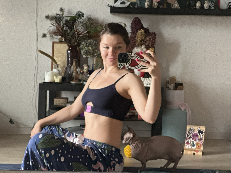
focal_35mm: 77
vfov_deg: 19.1
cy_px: 86
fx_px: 514
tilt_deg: -3.0
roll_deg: -2.2
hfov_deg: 25.3
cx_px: 116
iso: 1000
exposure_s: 1/60
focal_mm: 9
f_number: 2.8
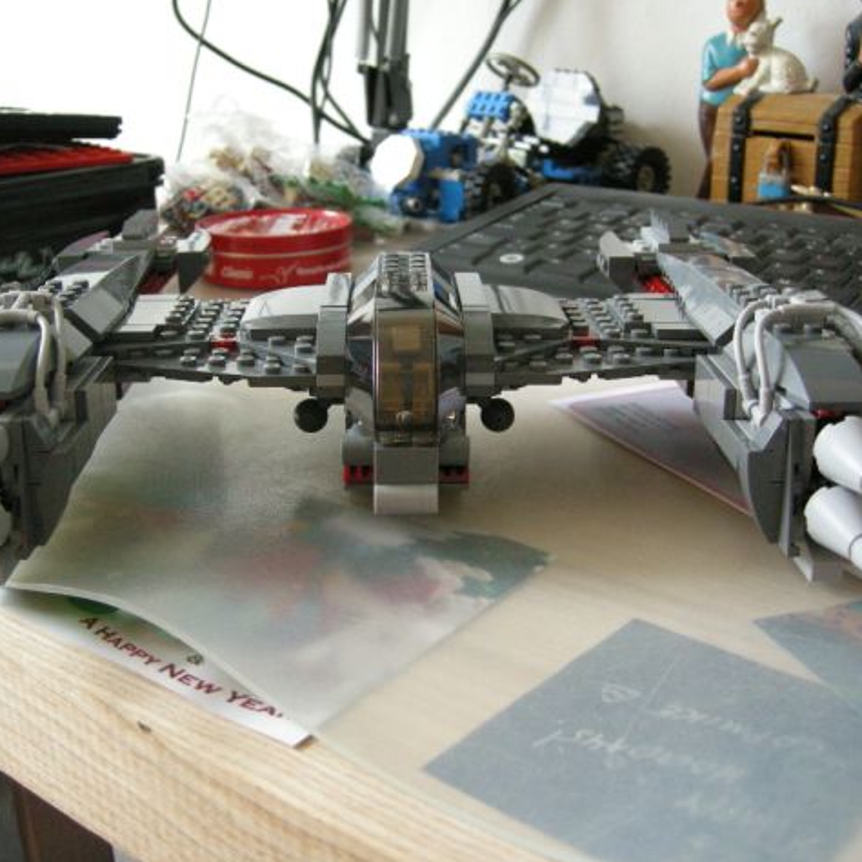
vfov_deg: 39.2
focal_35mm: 43
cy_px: 429
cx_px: 427
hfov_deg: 39.2
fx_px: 1211
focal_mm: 7.5
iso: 336
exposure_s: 1/60
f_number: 2.7
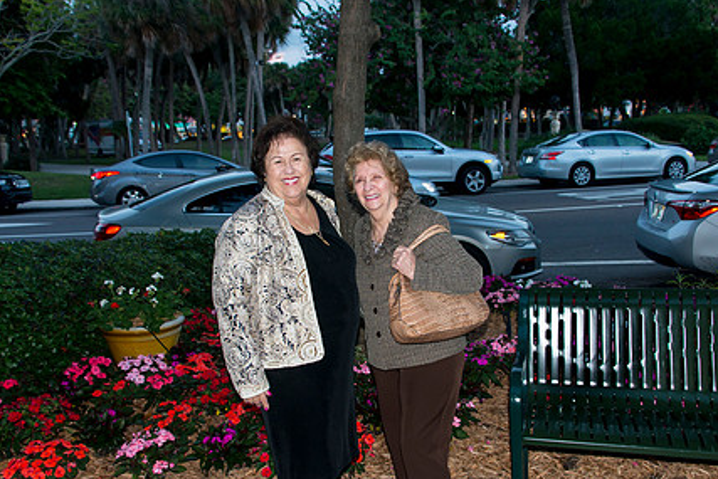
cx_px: 365
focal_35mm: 38
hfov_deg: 50.7
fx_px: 758
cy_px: 266
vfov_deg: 35.0
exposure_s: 1/160
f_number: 5
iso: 500
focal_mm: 28
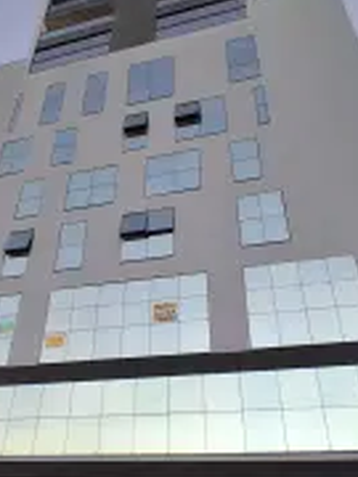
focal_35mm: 33
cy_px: 237
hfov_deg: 42.5
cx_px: 127
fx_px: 455
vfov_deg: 55.4
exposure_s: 1/120
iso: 100
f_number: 2.2
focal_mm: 1.4
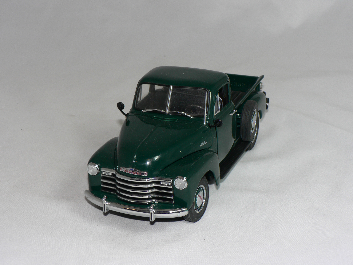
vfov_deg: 24.4
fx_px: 612
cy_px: 132
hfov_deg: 32.2
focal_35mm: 60
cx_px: 176
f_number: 4
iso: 80
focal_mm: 10.1
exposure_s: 1/60
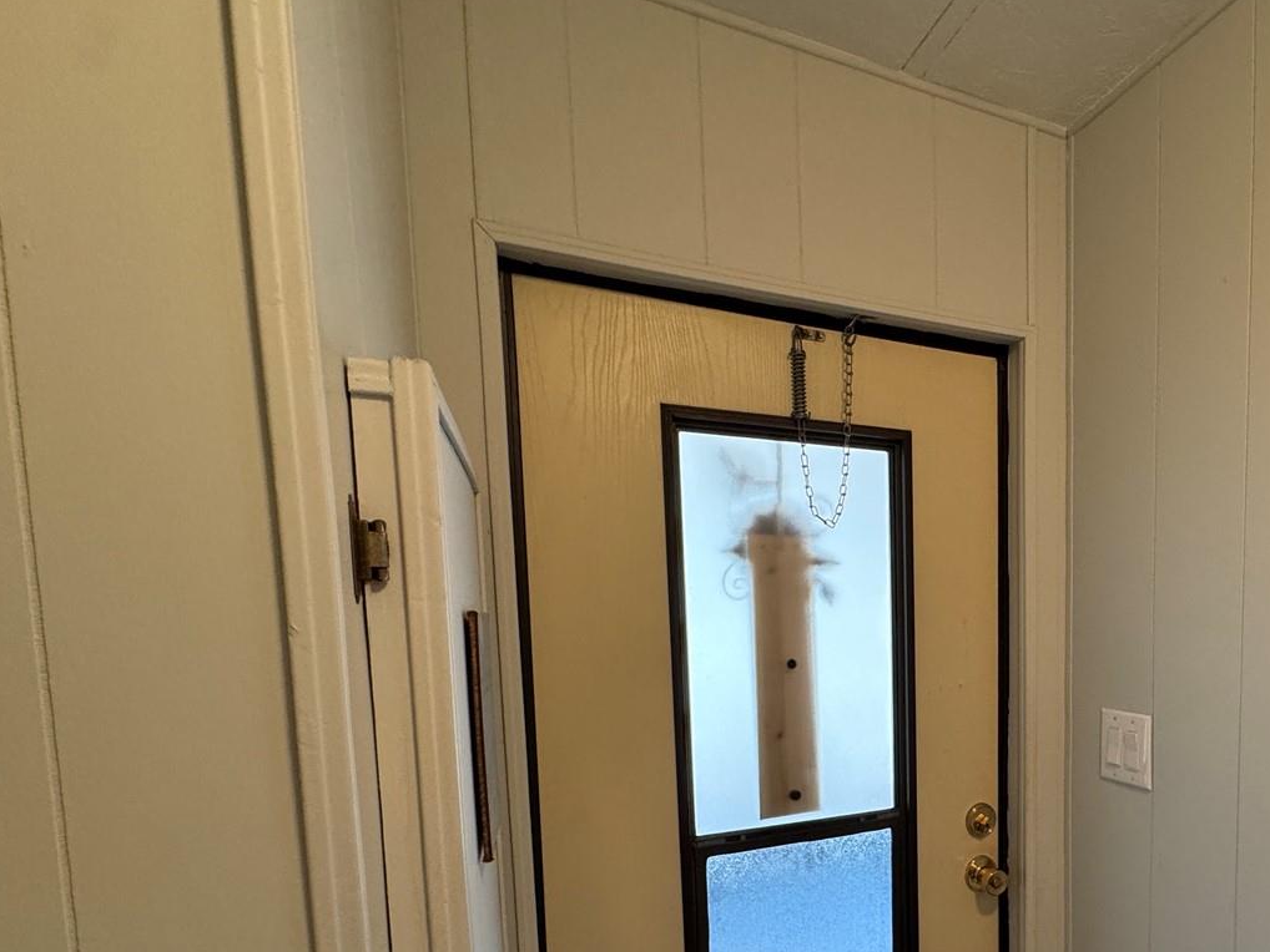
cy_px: 674
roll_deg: +0.1
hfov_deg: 70.8
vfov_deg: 58.9
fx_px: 807
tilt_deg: -5.8
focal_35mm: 22
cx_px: 966
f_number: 2.2
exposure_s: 1/120
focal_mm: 2.22
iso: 250
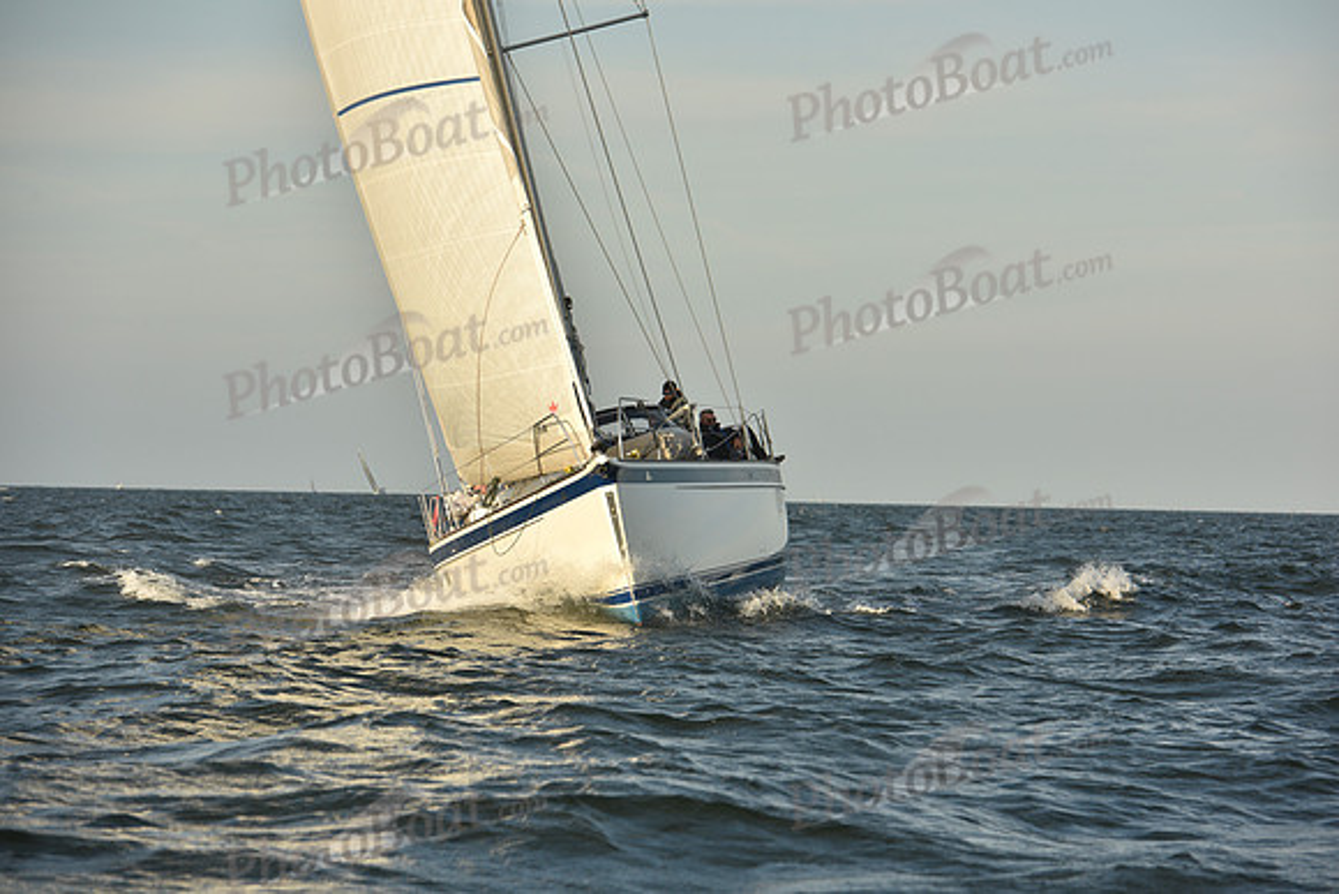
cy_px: 447
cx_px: 670
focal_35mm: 155
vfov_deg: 8.9
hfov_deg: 13.2
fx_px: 5766
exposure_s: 1/1000
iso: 250
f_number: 6.3
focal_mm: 155
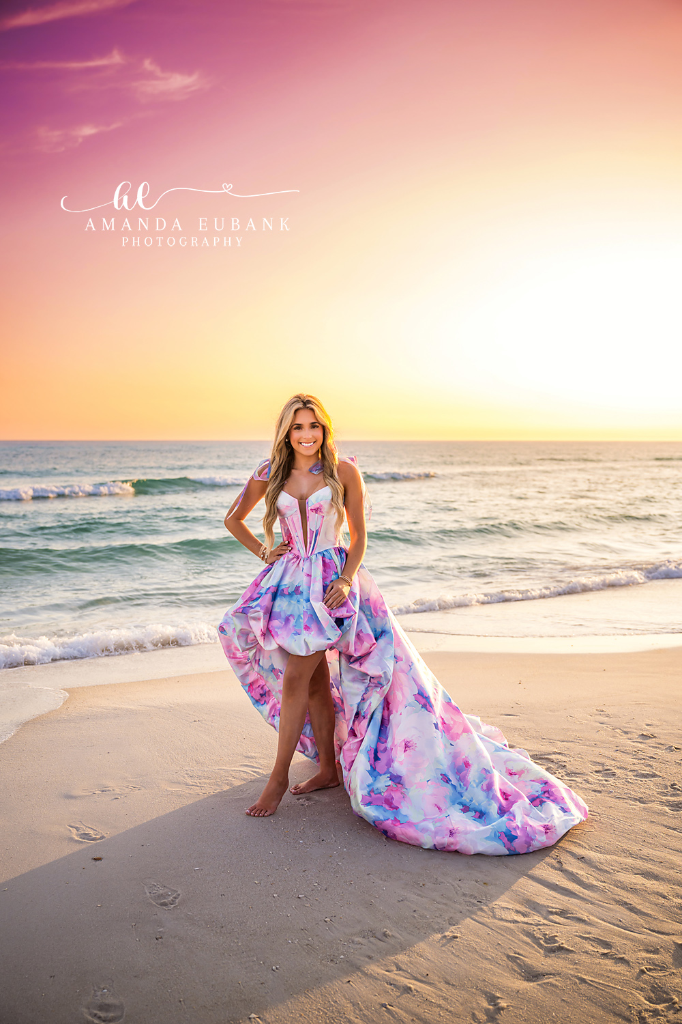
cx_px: 341
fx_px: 1051
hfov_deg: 35.9
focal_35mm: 37
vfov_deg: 51.9
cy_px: 512
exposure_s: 1/1000
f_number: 3.5
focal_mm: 37
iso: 320
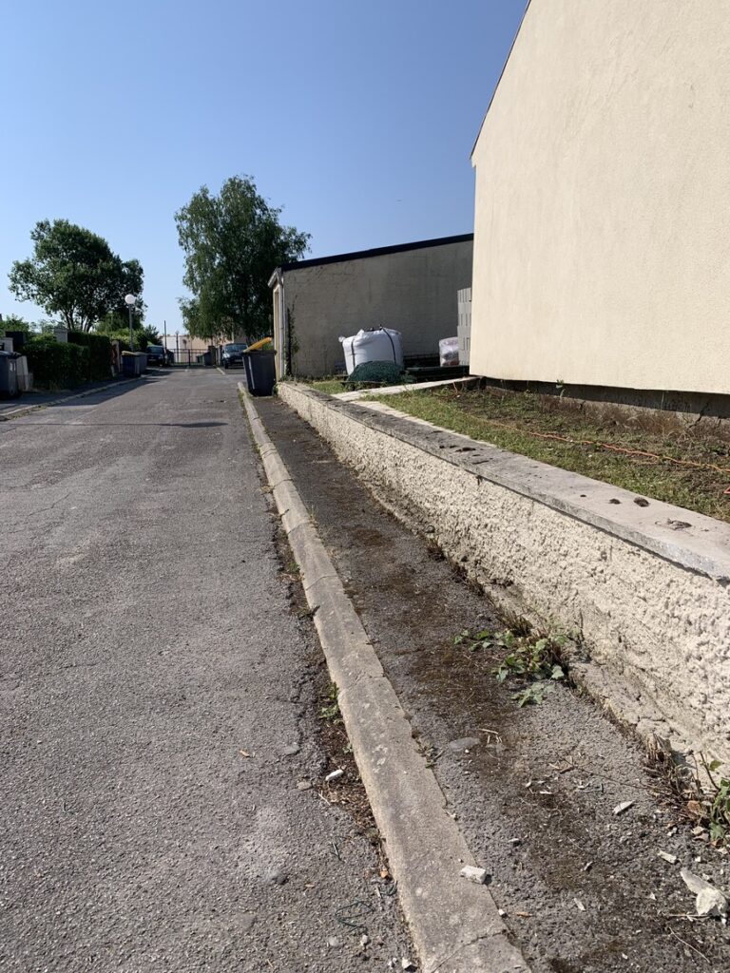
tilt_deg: -7.5
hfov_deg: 53.1
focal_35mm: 26
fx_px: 731
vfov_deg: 67.3
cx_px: 365
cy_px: 486
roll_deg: -0.1
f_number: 1.8
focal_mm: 4.25
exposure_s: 1/3650
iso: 25
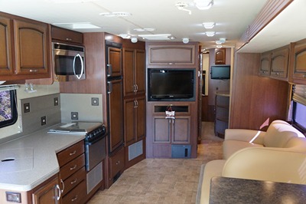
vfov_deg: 39.9
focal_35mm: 33
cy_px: 102
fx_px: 280
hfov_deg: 57.3
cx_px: 153
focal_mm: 22
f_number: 4
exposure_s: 1/160
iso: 3200
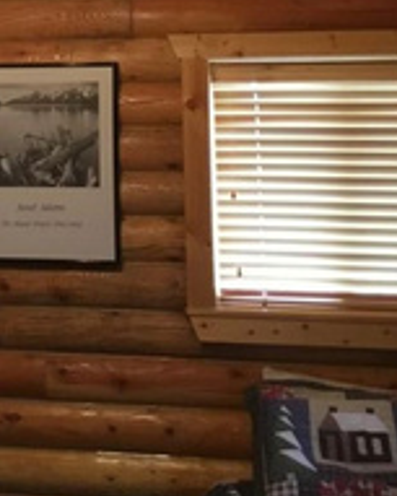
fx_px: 1115
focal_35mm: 76
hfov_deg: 19.6
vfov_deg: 24.2
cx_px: 8
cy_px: 29
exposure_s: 1/30
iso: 125
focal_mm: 3.3
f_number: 2.4
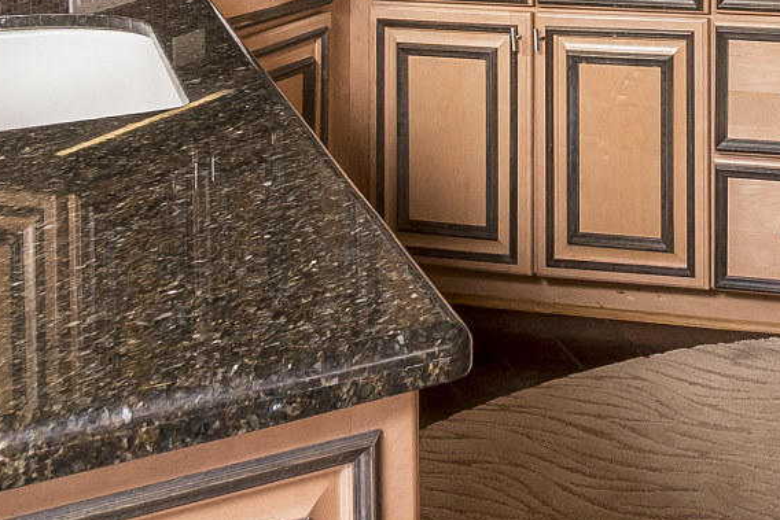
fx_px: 1430
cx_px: 950
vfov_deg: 18.2
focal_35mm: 66
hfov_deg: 26.8
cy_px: -270
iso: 800
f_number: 8
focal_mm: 10
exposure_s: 1/200
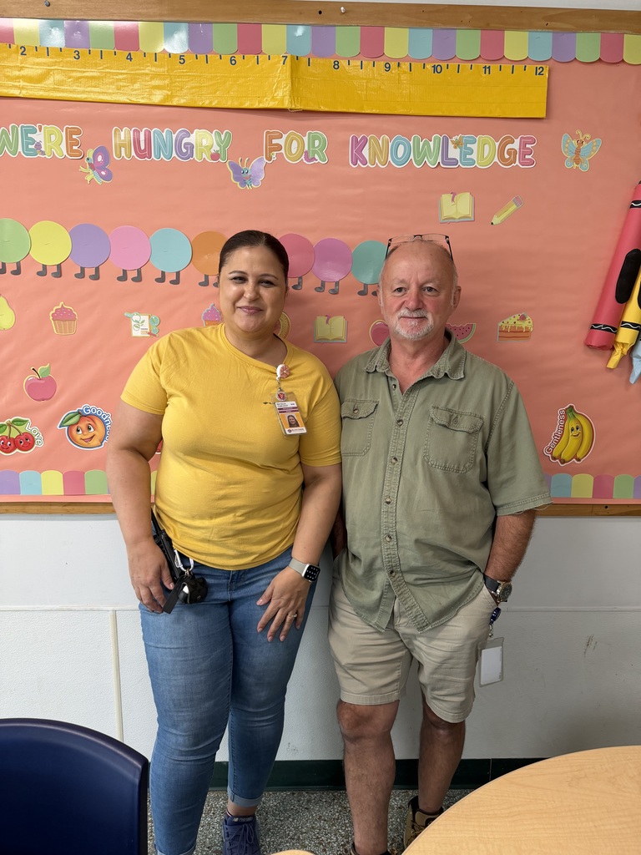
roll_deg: -1.5
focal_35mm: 24
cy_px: 428
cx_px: 320
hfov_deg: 56.8
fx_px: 593
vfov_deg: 71.6
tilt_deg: -10.8
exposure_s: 1/60
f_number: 1.78
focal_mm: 6.76
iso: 200
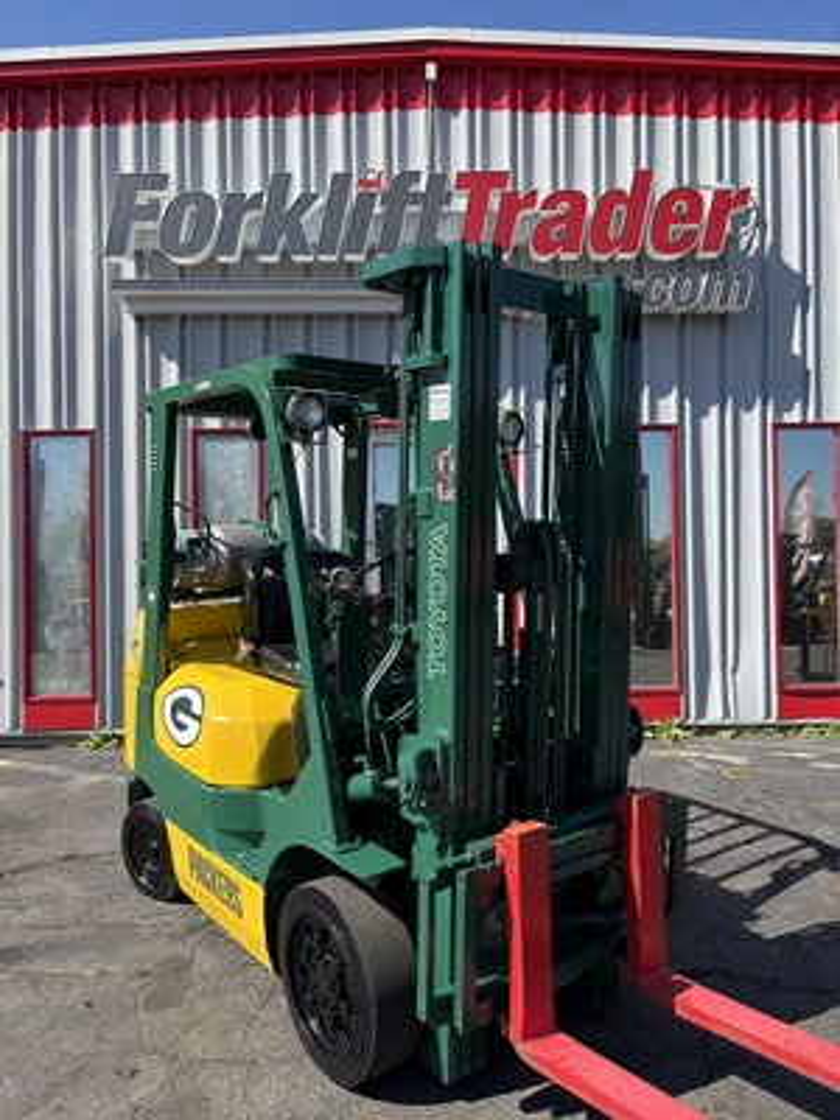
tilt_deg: +1.0
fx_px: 841
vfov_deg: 67.3
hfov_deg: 53.1
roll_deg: +0.1
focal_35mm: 26
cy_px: 560
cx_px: 420
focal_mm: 5.96
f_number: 1.6
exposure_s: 1/2075
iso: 64
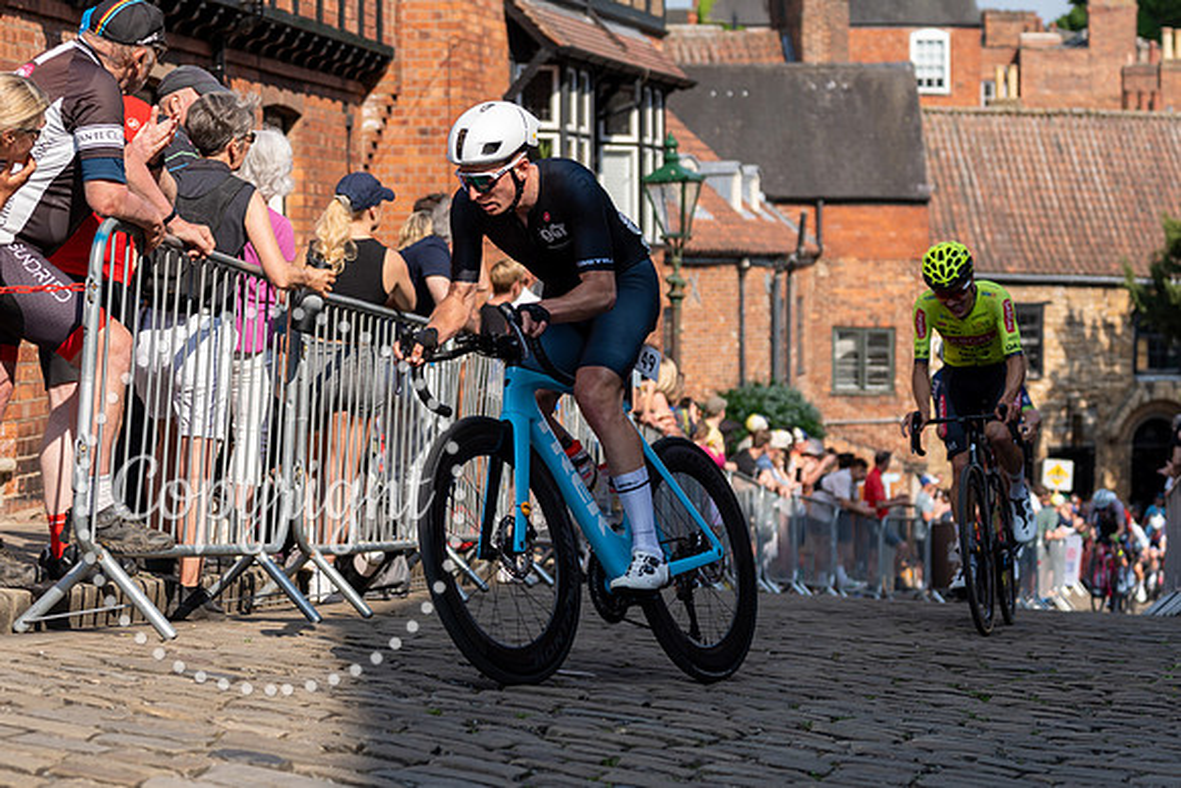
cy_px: 214
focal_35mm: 92
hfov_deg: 22.2
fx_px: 3012
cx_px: 476
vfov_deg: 14.9
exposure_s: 1/1250
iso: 100
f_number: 2.8
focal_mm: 63
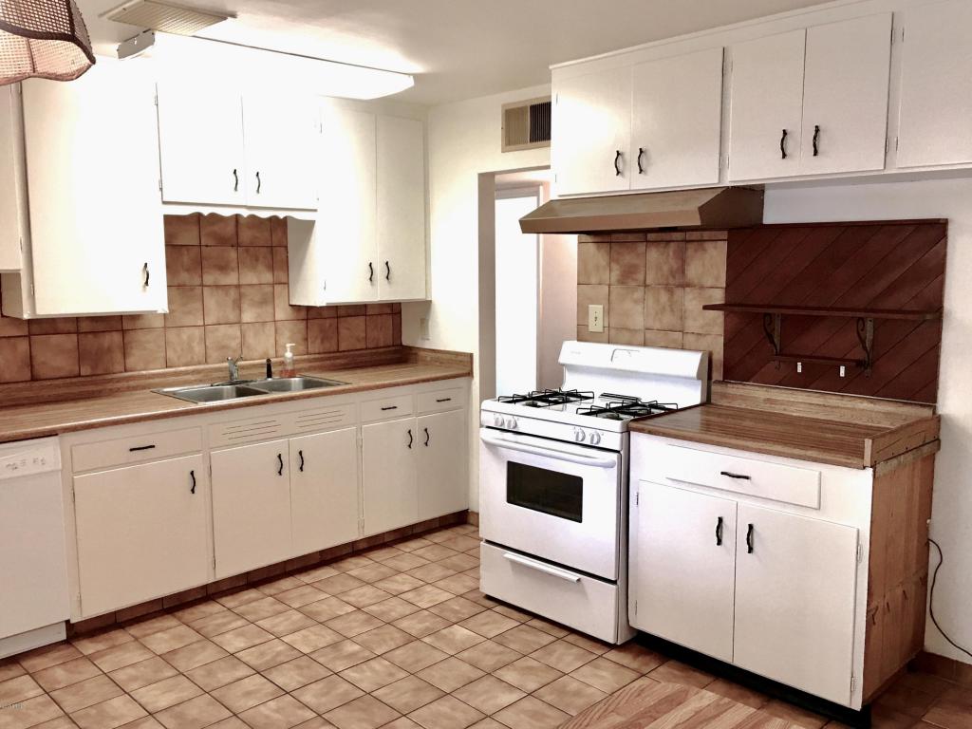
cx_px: 486
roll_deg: -0.8
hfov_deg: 61.7
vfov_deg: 48.2
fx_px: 814
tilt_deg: -6.1
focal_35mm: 29
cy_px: 364
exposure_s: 1/15
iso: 32
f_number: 2.2
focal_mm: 4.15
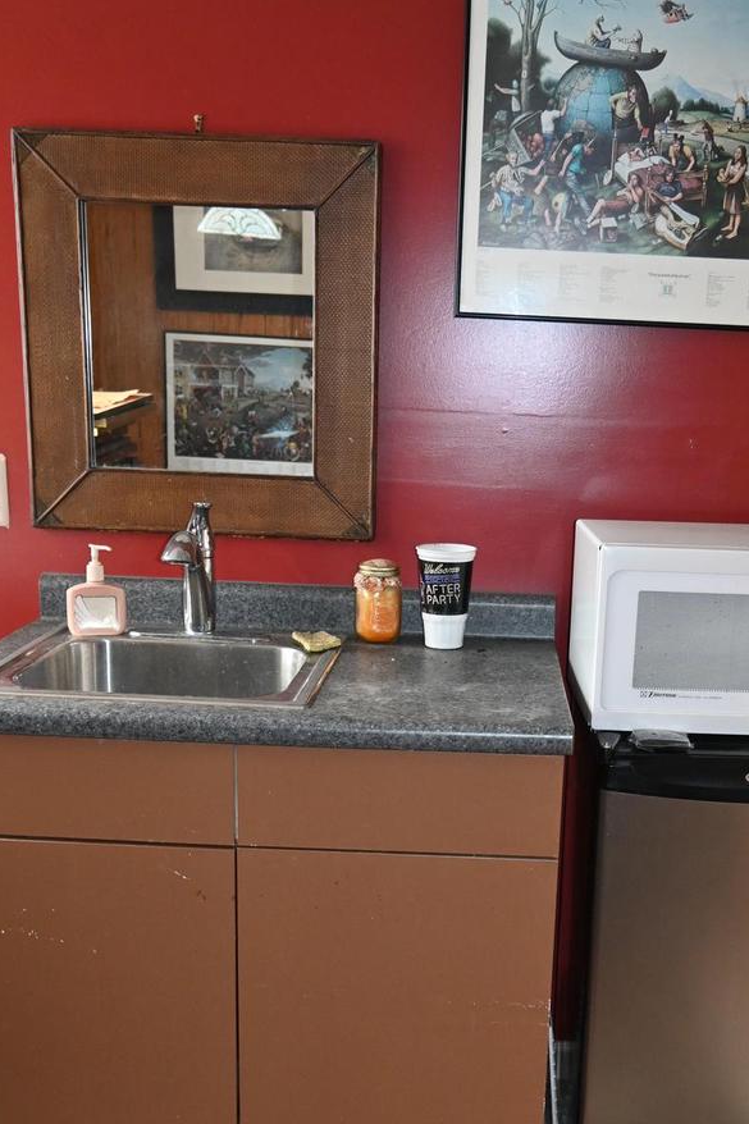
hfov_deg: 31.7
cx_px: 484
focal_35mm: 42
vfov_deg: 45.8
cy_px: 735
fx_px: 1311
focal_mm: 16
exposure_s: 1/60
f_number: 3.5
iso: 1250
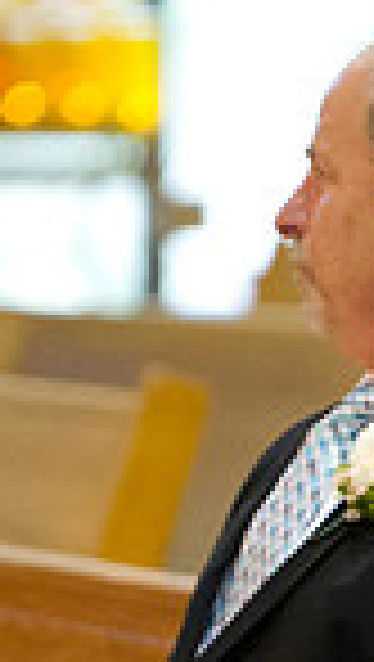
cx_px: 523
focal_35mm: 743
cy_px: 838
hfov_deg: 1.6
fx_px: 13062
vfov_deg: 2.9
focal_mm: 180
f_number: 2.8
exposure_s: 1/125
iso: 5000
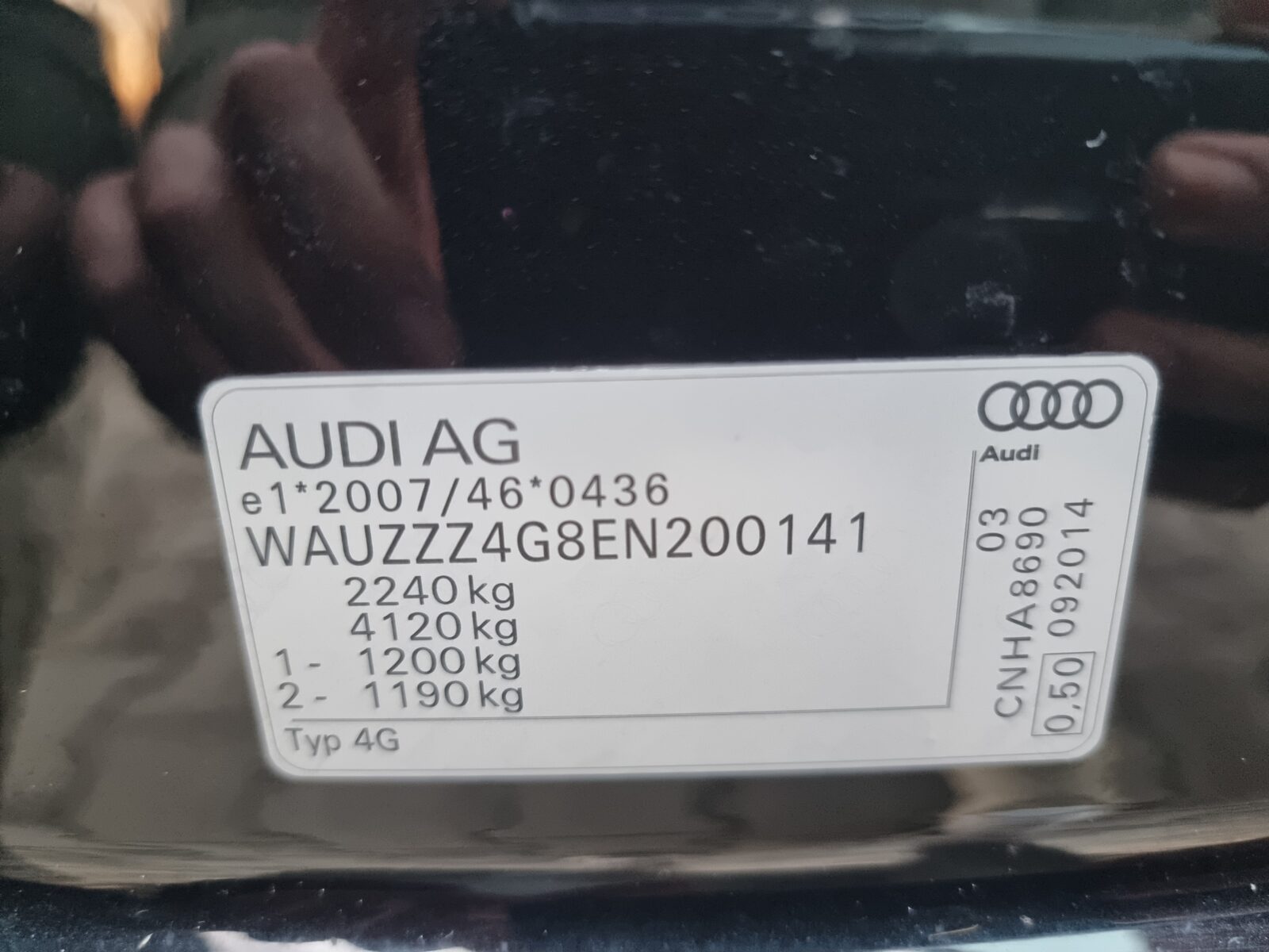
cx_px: 634
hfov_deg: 71.6
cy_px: 476
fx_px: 880
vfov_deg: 56.8
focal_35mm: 24
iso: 640
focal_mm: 6.7
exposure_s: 1/40
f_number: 1.8
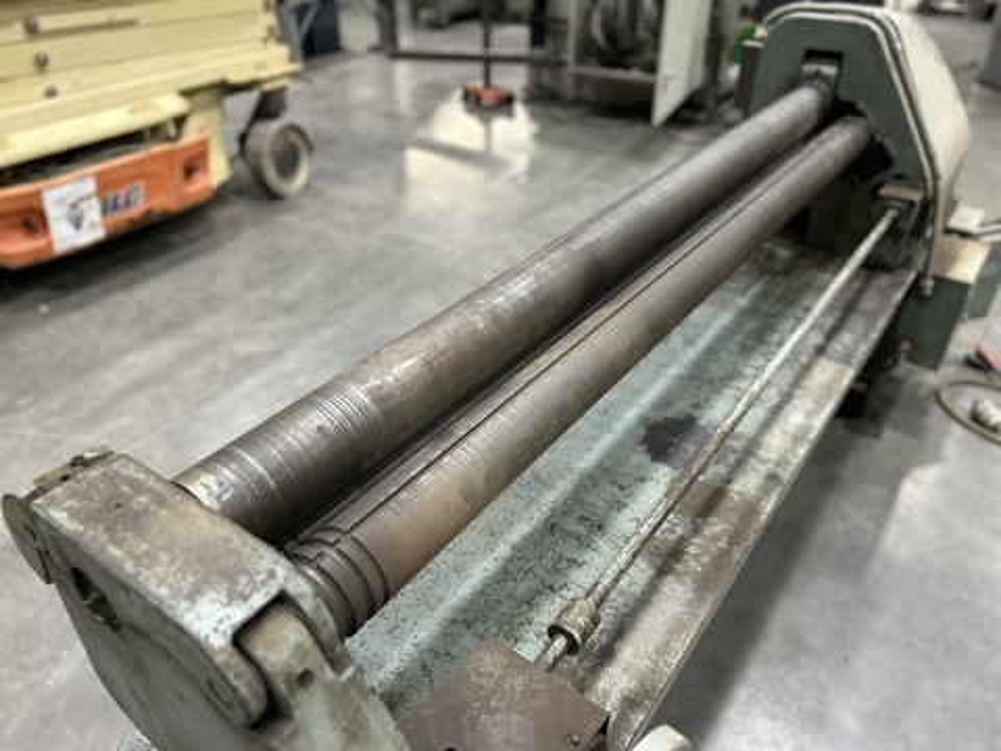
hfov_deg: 67.3
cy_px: 376
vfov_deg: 53.1
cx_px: 500
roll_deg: +1.2
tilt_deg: -33.7
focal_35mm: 26
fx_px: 752
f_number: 1.5
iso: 400
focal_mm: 5.7
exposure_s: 1/60
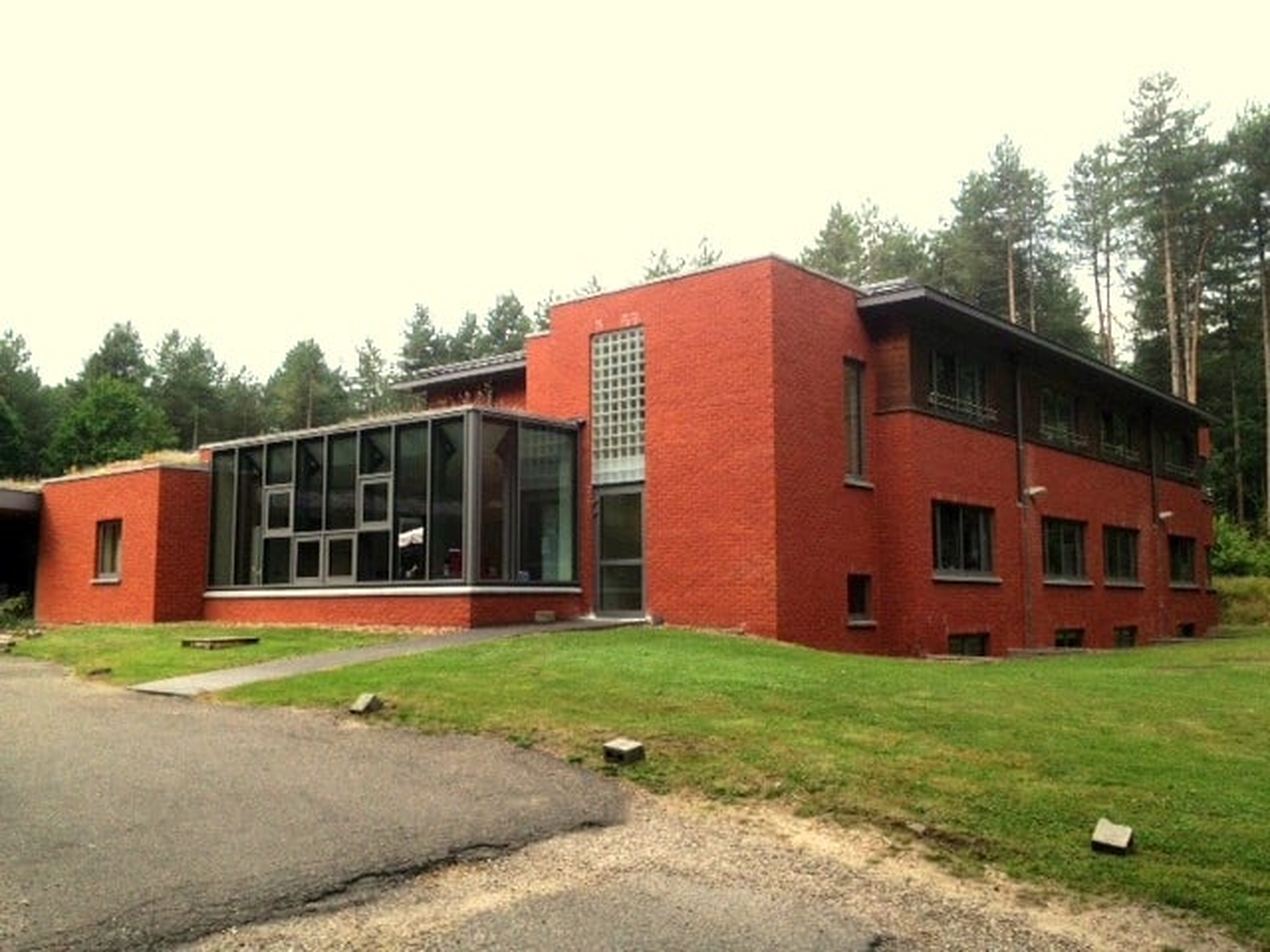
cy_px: 476
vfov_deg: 40.7
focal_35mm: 35
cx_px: 635
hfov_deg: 52.6
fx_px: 1284
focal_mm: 4.28
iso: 50
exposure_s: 1/800
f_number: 2.4
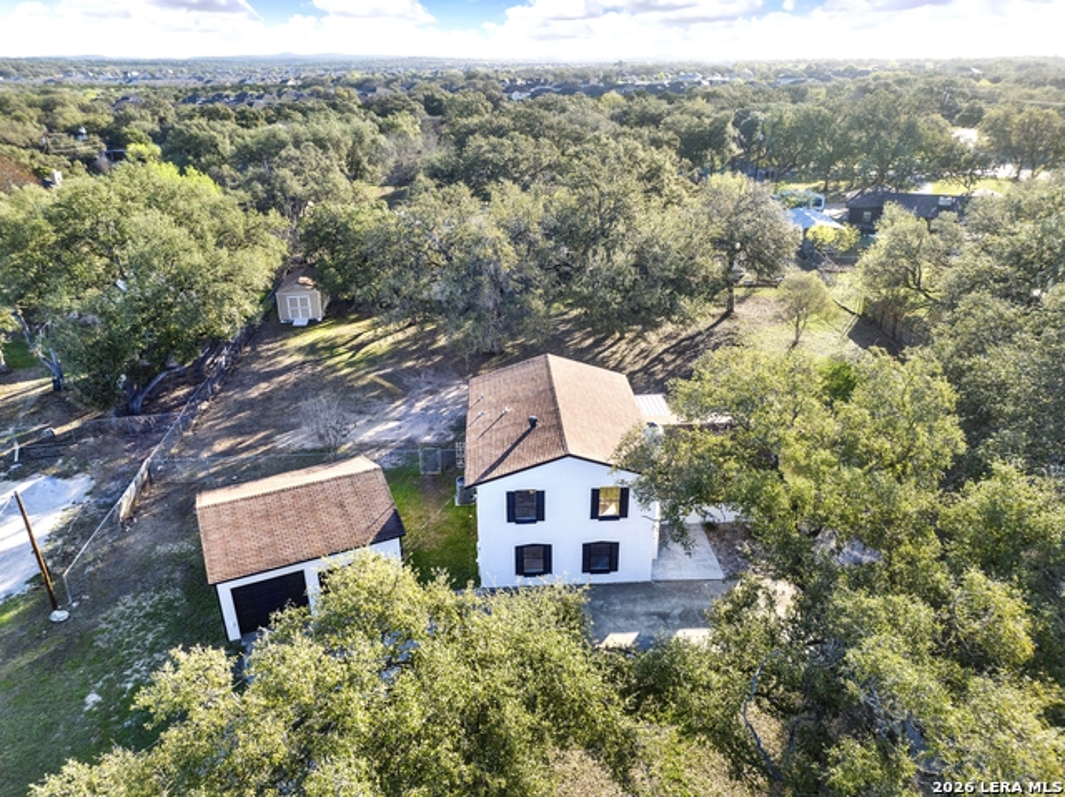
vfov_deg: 56.8
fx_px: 738
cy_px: 398
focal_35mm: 24
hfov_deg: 71.6
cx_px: 532
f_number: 2.8
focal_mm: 12.29
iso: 400
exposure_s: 1/2000
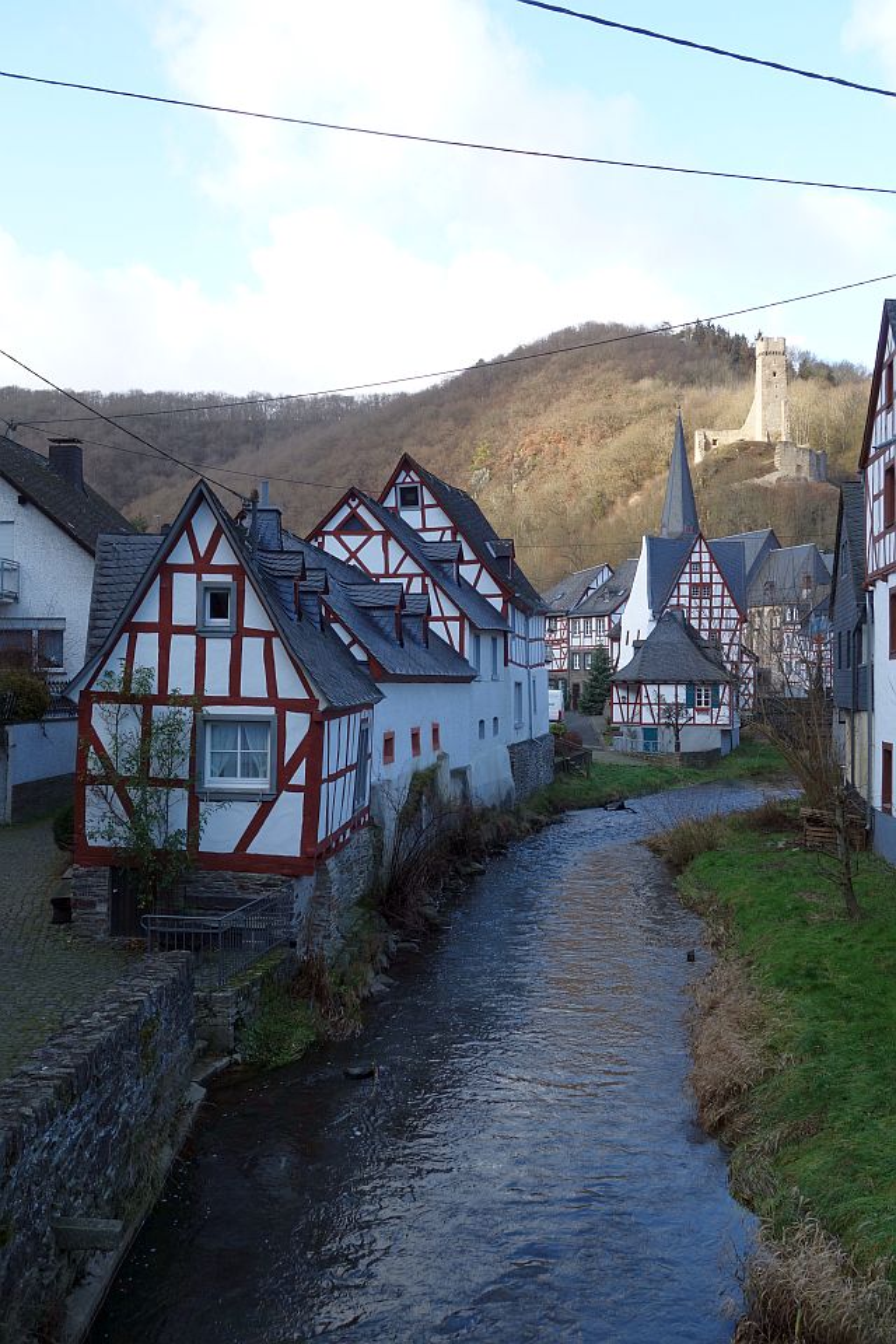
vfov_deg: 57.2
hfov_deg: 40.0
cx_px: 448
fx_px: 1232
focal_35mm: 33
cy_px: 672
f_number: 8
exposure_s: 1/40
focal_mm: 12.32
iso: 125
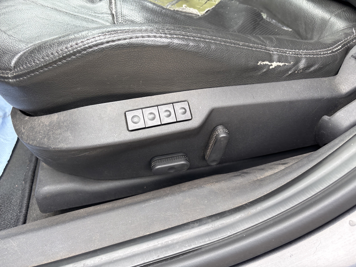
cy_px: 134
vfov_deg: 53.1
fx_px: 267
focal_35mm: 26
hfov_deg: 67.3
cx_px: 178
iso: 64
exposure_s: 1/171
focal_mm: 5.96
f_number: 1.6
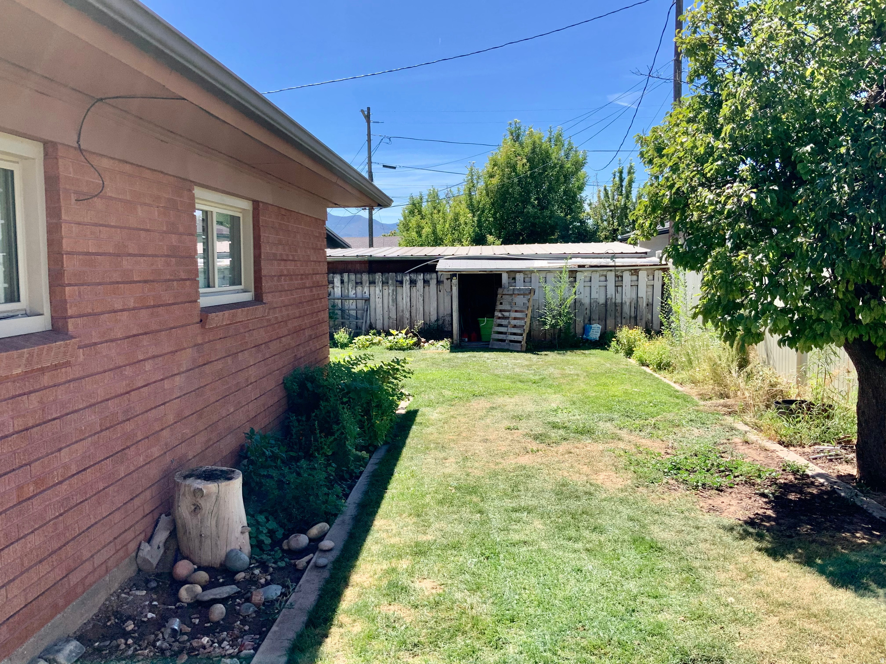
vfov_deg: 48.2
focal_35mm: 29
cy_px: 332
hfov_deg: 61.7
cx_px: 443
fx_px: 742
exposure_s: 1/1221
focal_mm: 3
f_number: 1.8
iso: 16
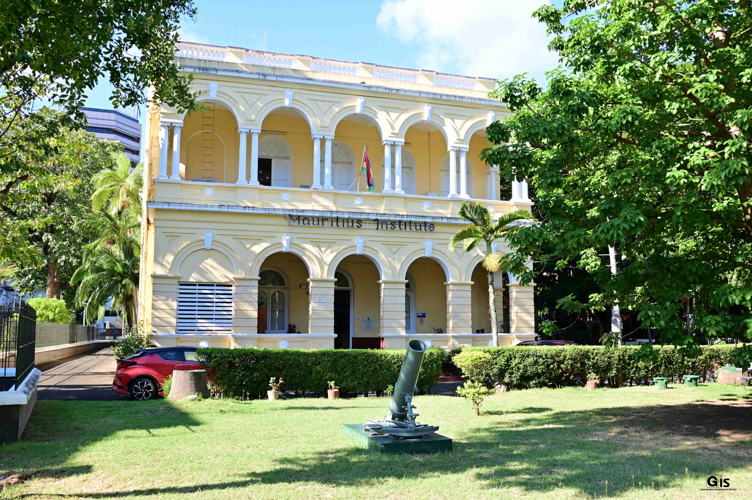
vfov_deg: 46.3
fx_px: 584
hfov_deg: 65.5
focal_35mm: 28
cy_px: 250
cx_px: 376
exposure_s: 1/200
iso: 320
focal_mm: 28
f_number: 8
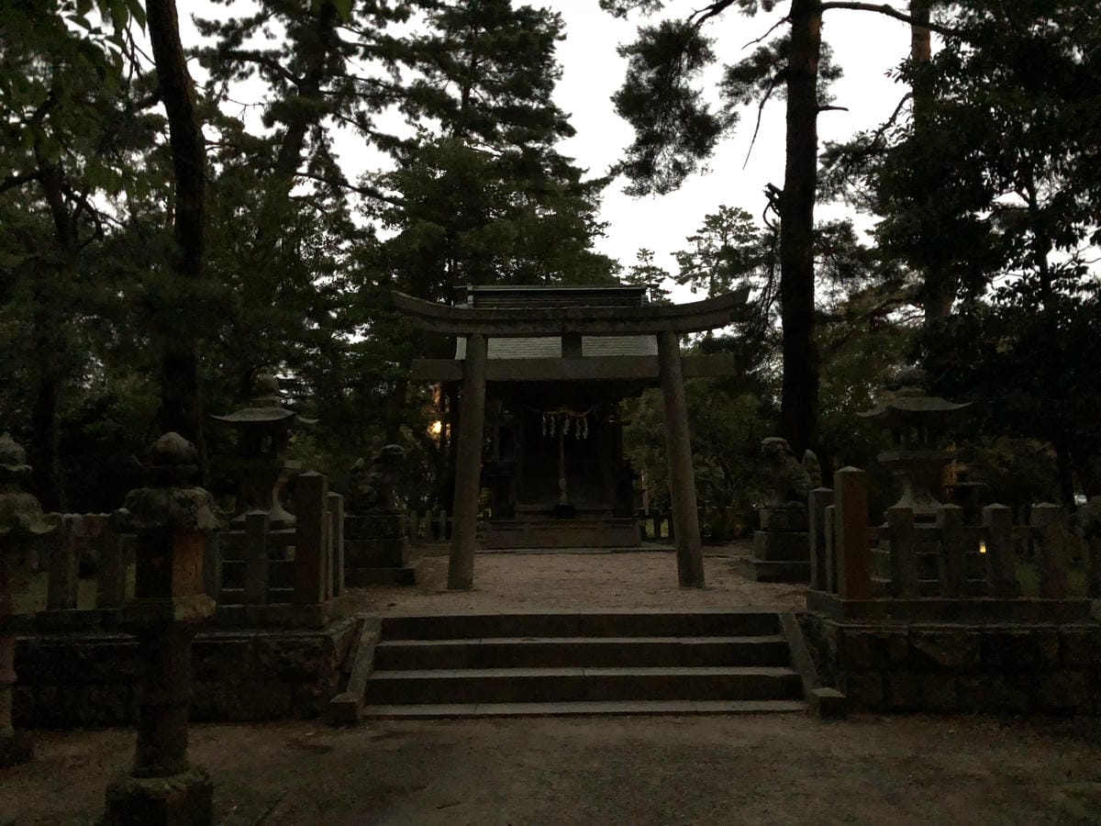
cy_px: 413
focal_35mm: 29
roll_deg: +0.3
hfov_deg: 61.7
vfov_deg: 48.2
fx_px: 922
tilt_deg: +5.7
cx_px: 550
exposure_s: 1/4
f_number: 1.8
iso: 1000
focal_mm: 3.99
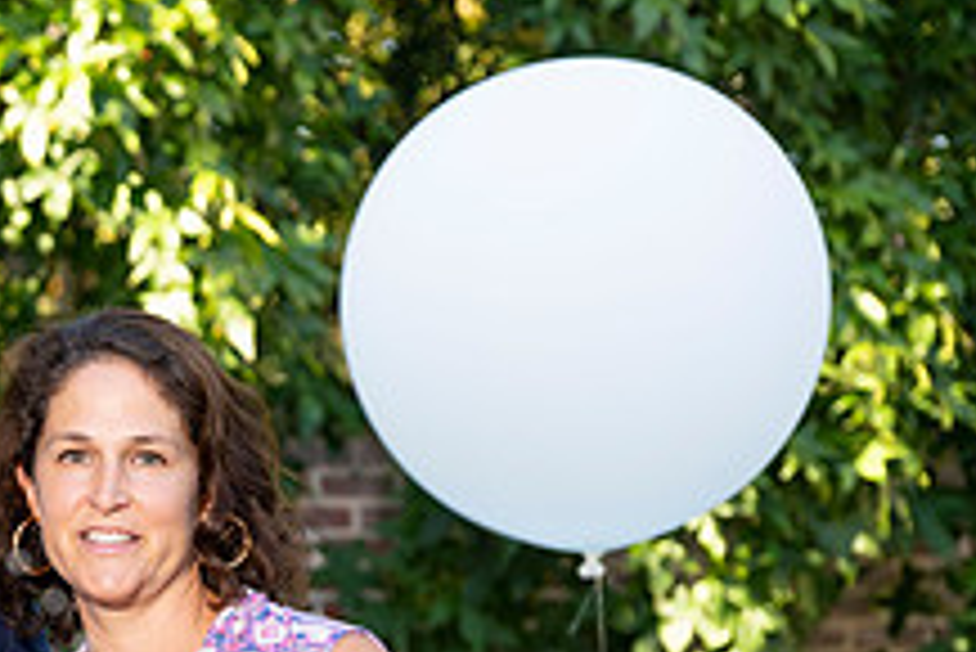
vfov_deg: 6.0
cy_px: 852
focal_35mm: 227
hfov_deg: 8.9
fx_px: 6158
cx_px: -274
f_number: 4.5
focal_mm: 85
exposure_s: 1/200
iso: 400
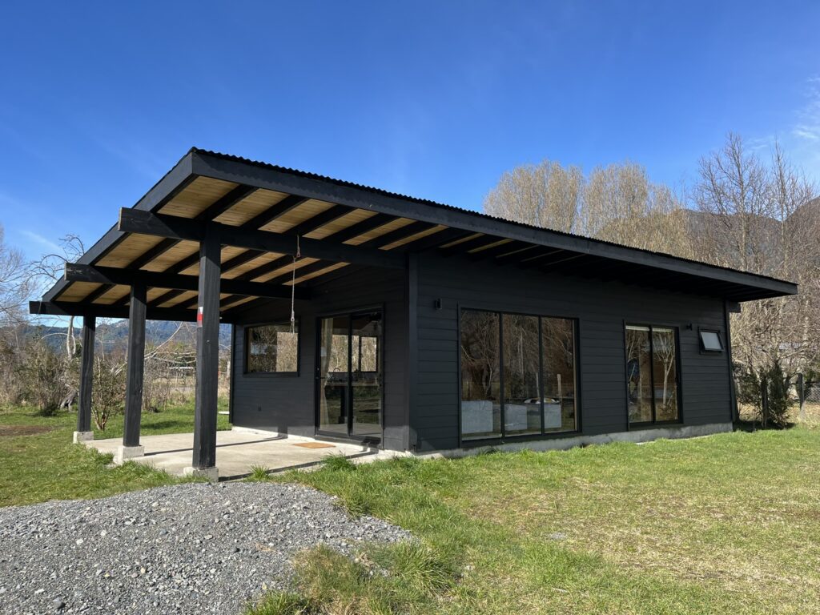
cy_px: 308
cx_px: 410
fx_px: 616
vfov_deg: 53.1
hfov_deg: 67.3
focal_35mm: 26
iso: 50
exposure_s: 1/1721
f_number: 1.6
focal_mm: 5.1
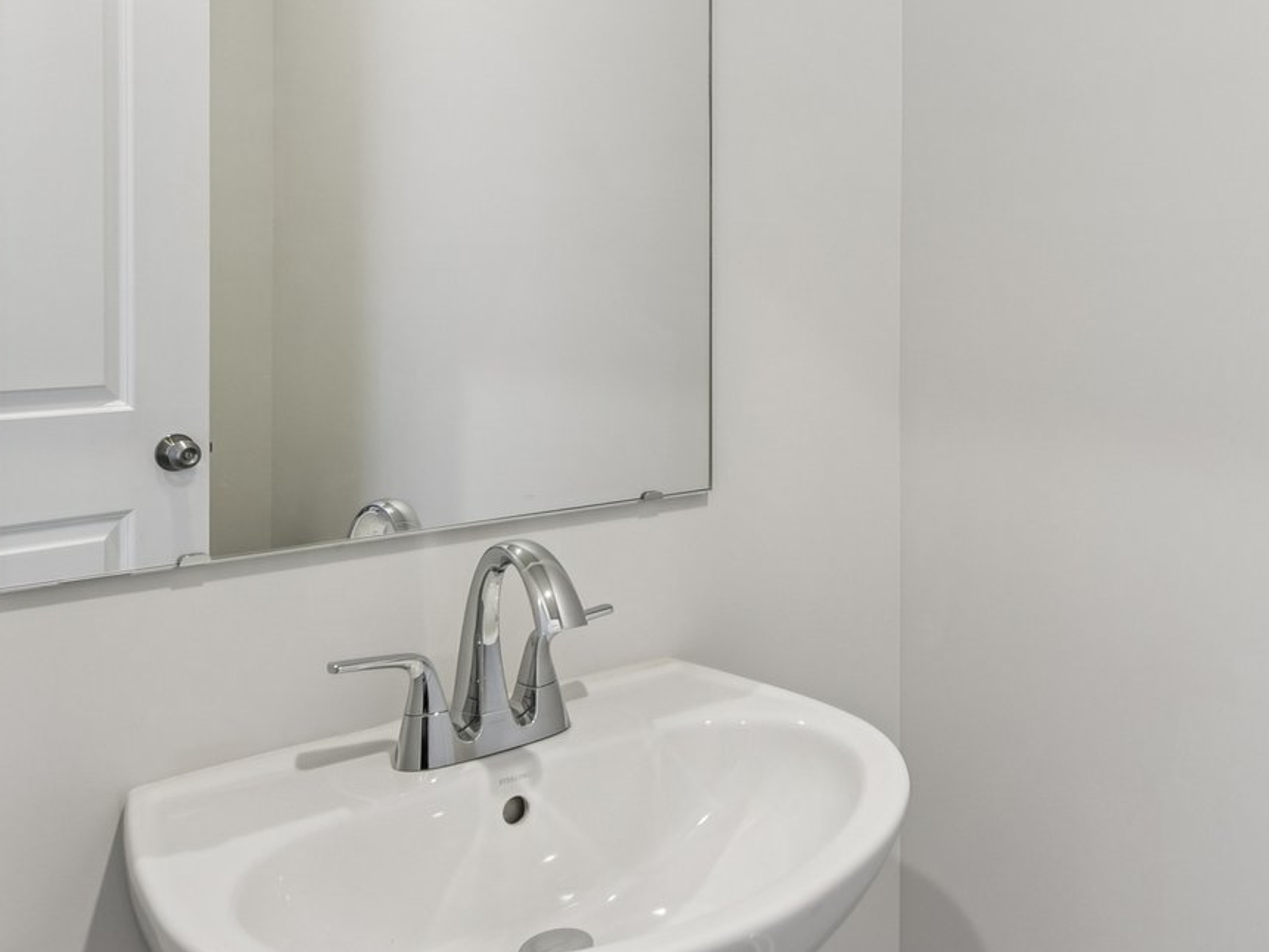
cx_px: 931
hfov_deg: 54.5
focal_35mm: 32
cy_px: 335
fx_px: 1173
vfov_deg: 43.7
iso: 200
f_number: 8
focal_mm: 14
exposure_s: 1/6
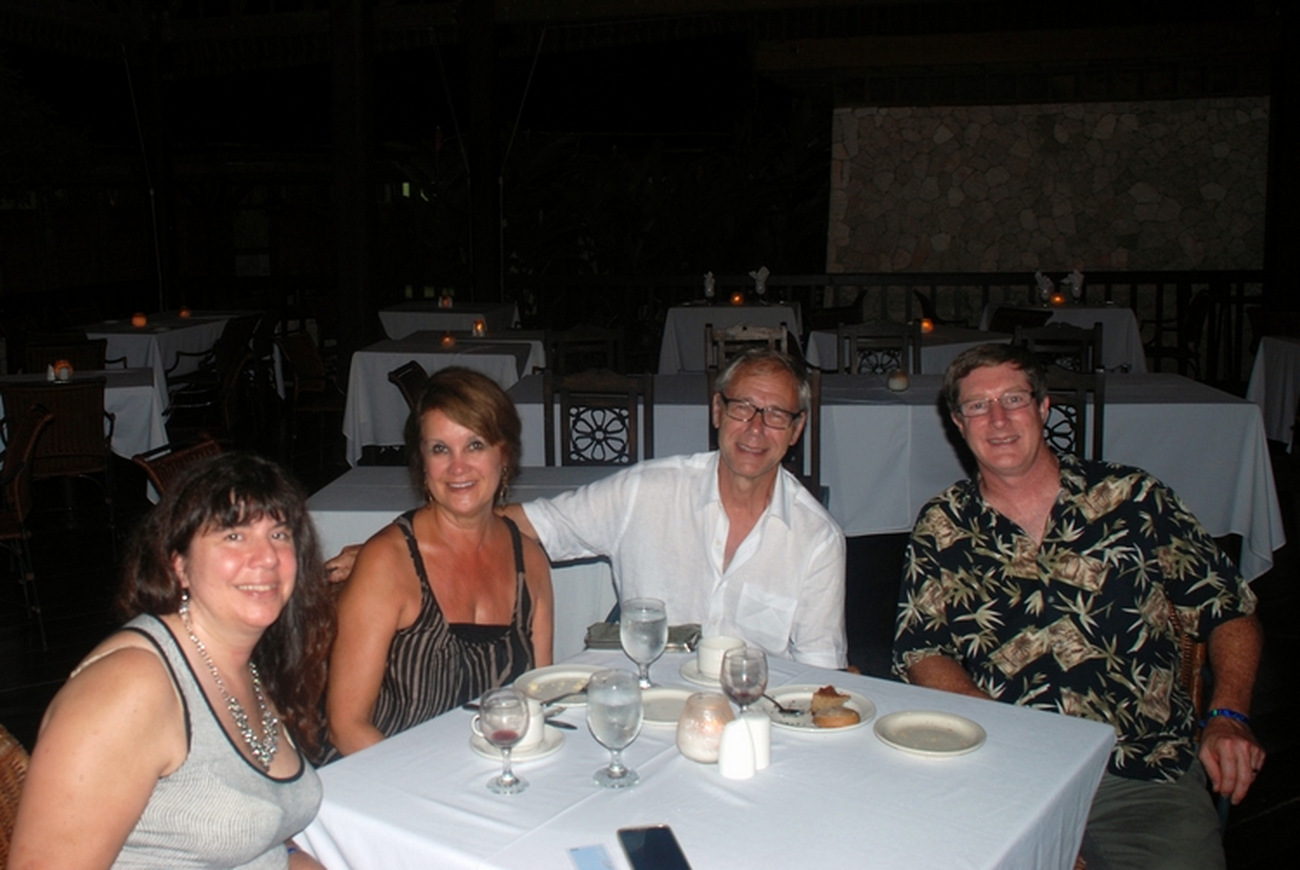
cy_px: 435
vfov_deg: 43.7
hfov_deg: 61.9
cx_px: 650
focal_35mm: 30
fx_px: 1085
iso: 200
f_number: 3.8
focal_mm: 20
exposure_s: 1/60
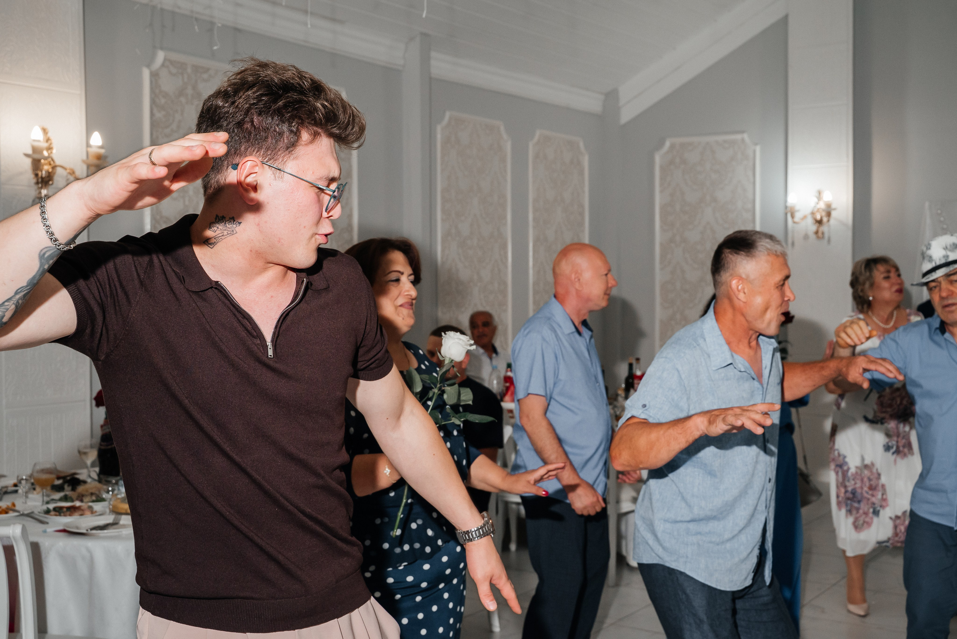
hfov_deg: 45.4
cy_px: 320
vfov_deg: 31.2
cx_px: 478
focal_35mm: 43
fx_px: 1143
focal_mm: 43
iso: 1250
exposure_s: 1/100
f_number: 7.1
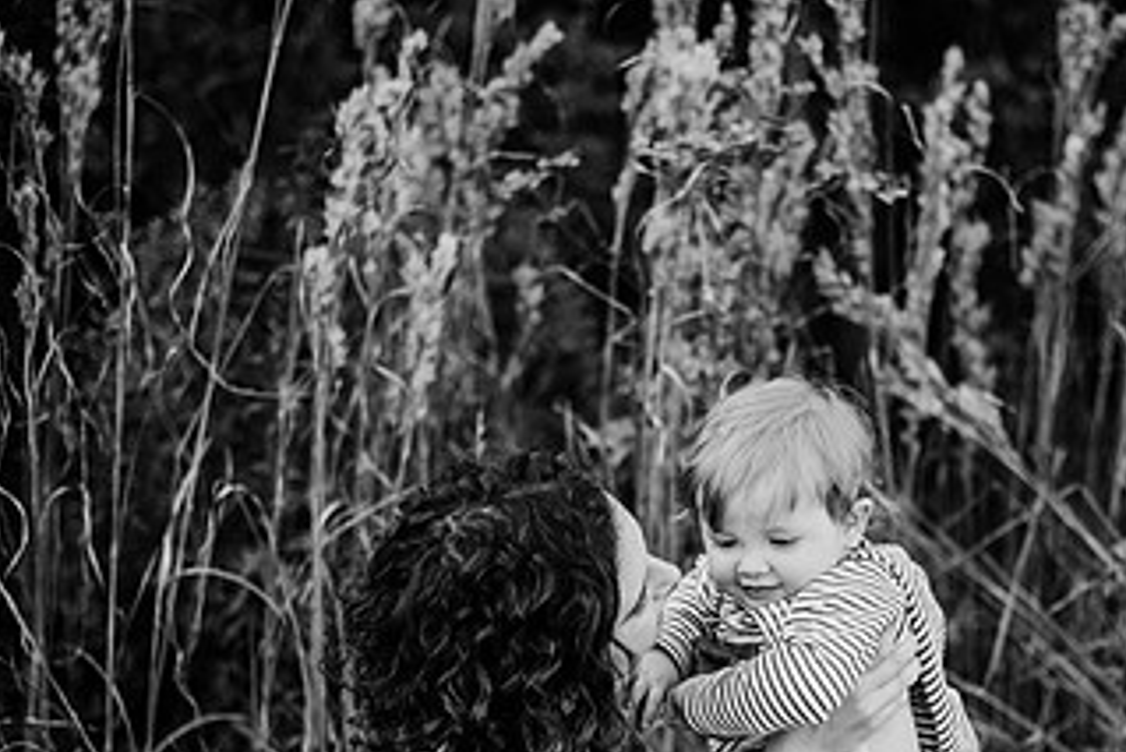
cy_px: 588
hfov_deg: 22.3
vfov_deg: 15.0
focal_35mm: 91
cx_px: 738
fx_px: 2847
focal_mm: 50
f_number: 1.8
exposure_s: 1/800
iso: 200
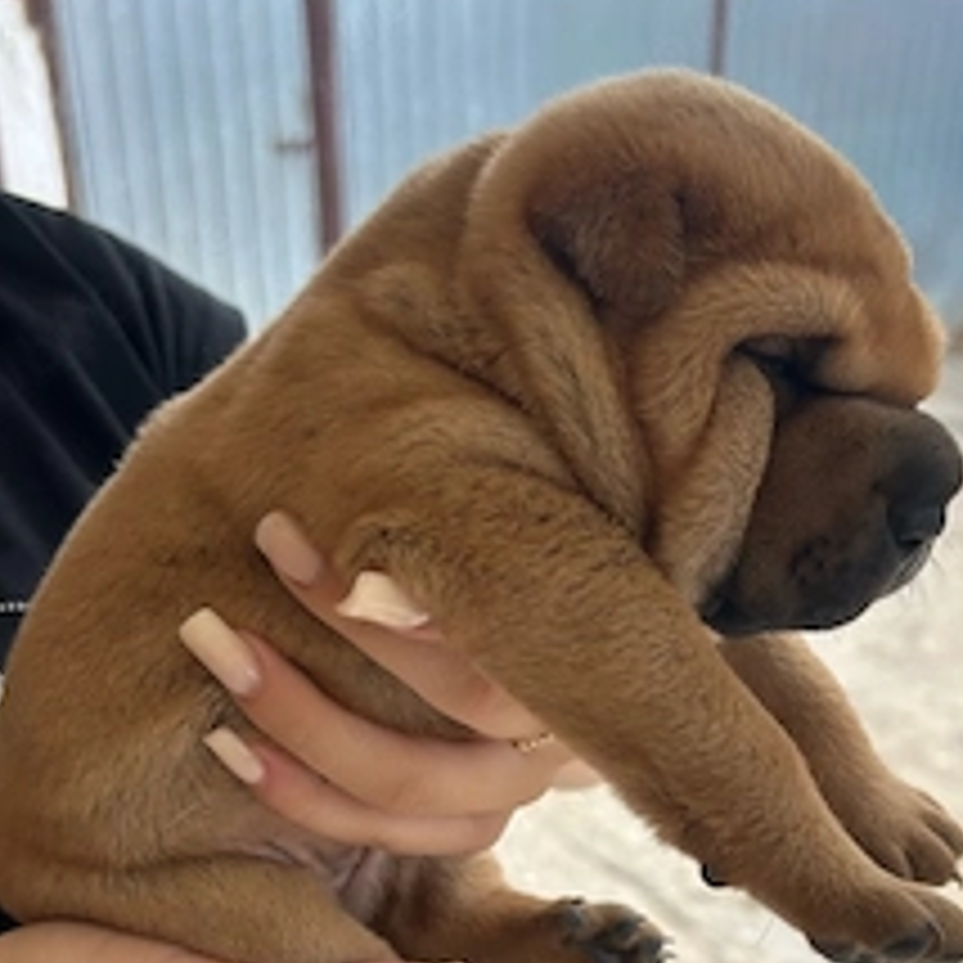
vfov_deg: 38.2
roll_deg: +0.2
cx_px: 531
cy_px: 724
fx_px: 1353
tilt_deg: -26.3
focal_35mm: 43
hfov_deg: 39.1
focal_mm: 5.7
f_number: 1.5
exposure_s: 1/521
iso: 50
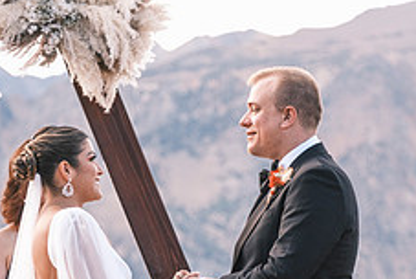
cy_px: 346
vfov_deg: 4.8
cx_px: 218
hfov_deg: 7.2
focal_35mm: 286
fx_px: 3309
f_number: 2.8
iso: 400
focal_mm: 74.4
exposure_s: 1/500
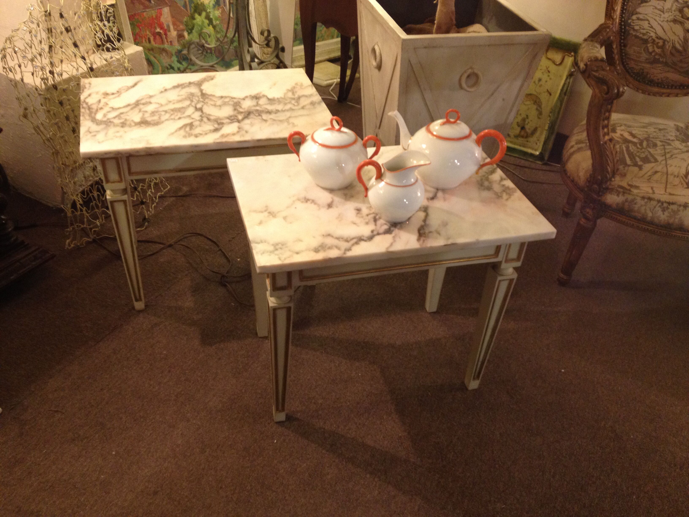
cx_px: 344
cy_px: 258
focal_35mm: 35
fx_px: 697
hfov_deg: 52.6
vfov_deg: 40.7
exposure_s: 1/20
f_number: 2.4
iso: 160
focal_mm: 4.28
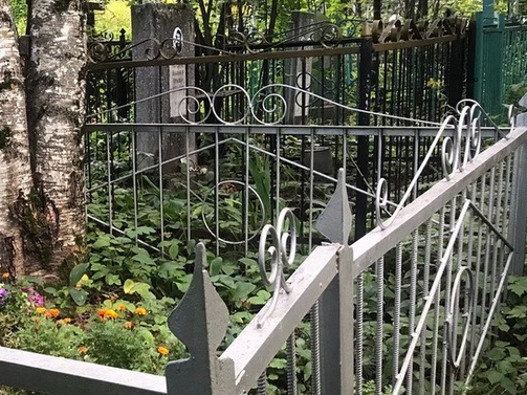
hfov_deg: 31.8
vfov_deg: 25.6
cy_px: 240
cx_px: 29
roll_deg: +1.6
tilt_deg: -9.7
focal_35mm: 57
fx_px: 868
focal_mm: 3.99
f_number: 1.8
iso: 25
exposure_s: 1/33
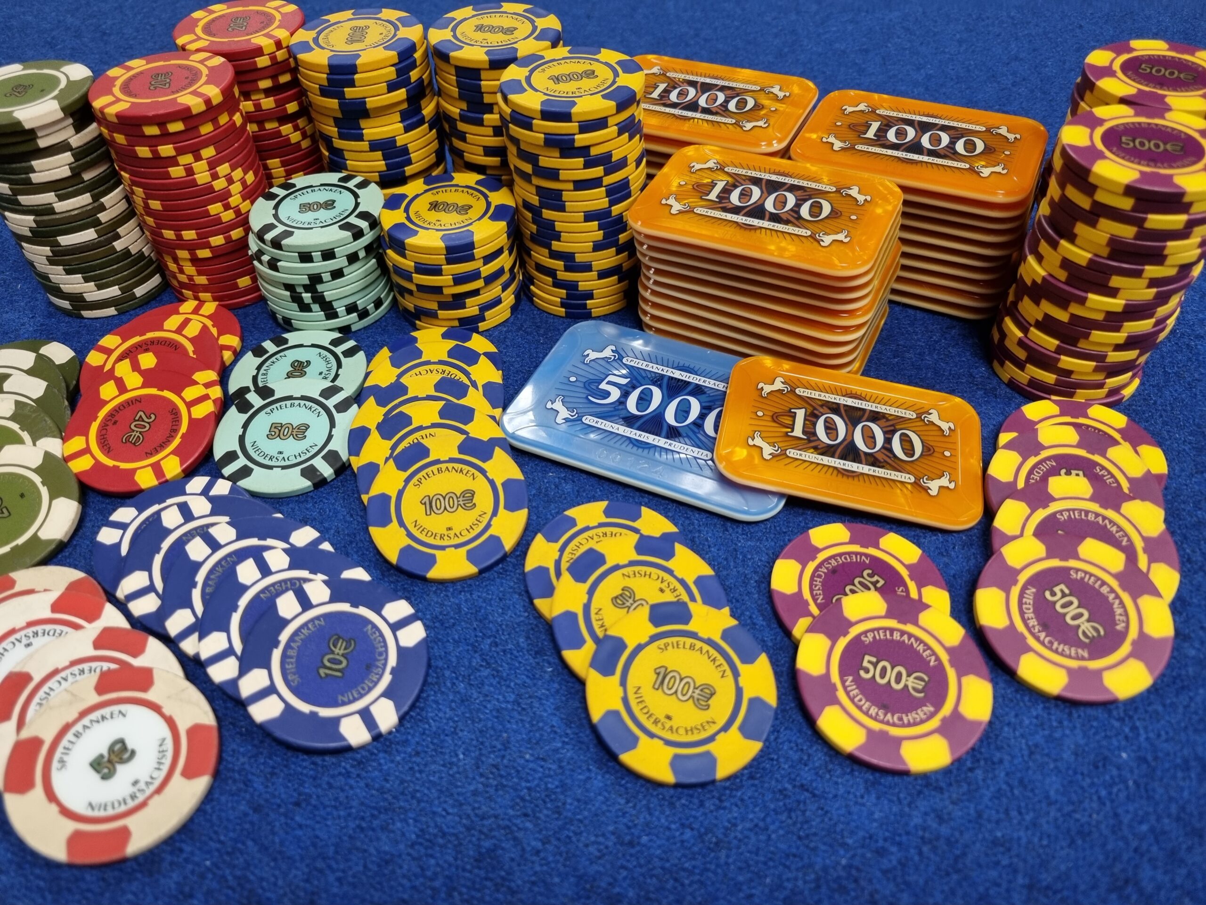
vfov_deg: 53.1
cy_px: 452
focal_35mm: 26
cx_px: 603
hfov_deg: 67.3
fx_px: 906
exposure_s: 1/100
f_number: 1.8
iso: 250
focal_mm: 5.4
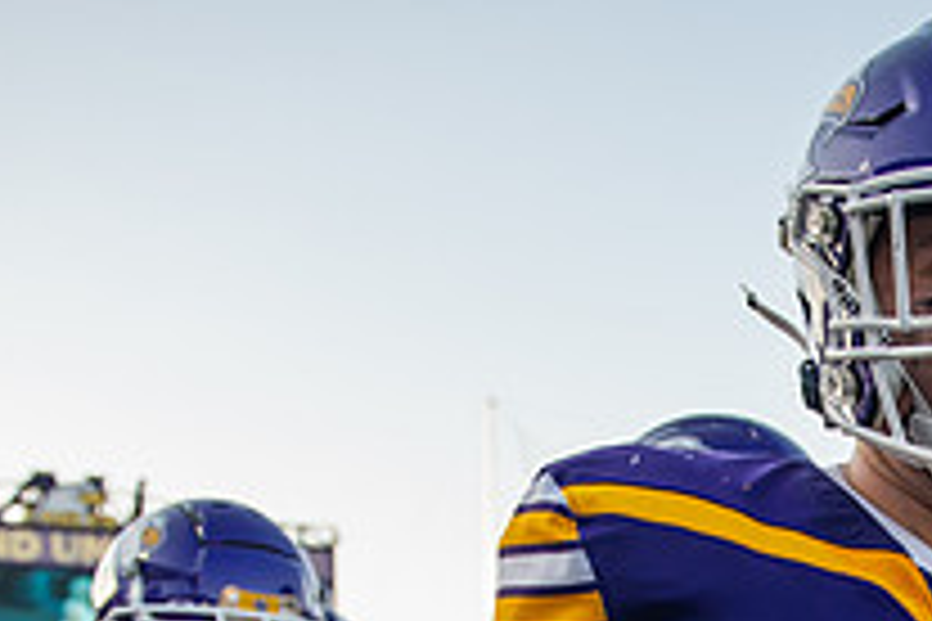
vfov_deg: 17.3
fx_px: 1890
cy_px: 848
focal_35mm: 73
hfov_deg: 25.9
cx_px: 995
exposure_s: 1/500
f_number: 3.5
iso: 320
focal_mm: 26
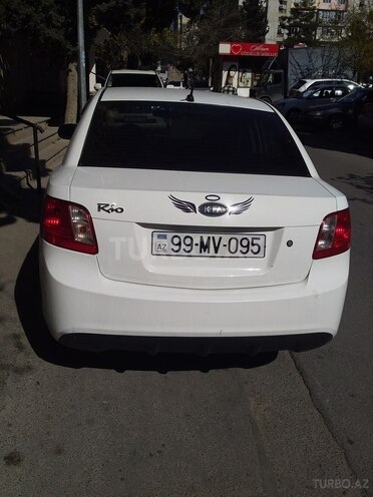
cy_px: 248
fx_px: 445
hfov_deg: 45.4
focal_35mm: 31
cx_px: 186
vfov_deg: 58.4
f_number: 2.2
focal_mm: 3.3
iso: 40
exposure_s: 1/5830
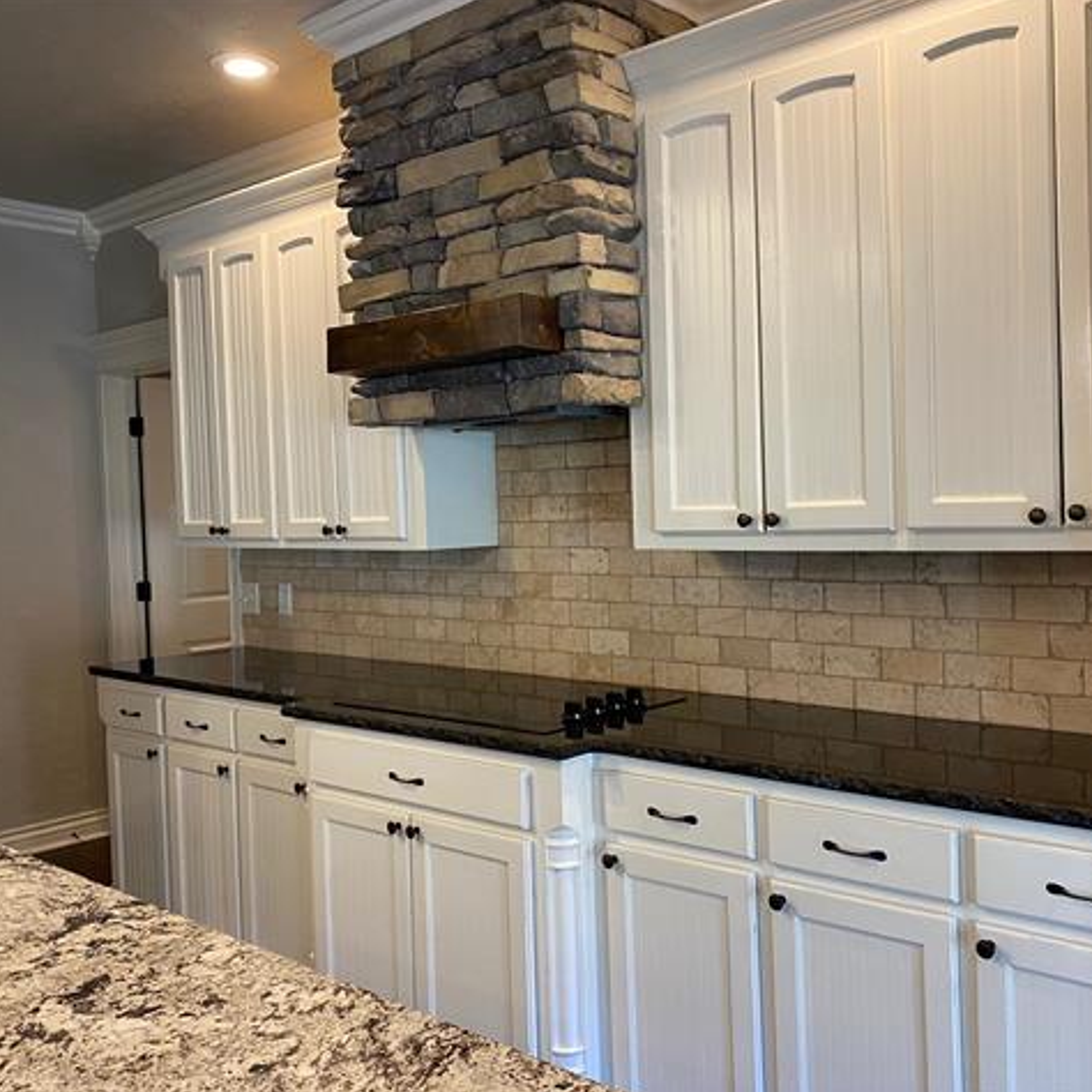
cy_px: 546
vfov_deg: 52.5
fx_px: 1106
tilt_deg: -1.3
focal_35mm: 31
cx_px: 611
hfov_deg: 52.4
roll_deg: +0.9
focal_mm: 4.25
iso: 160
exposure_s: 1/60
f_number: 1.8
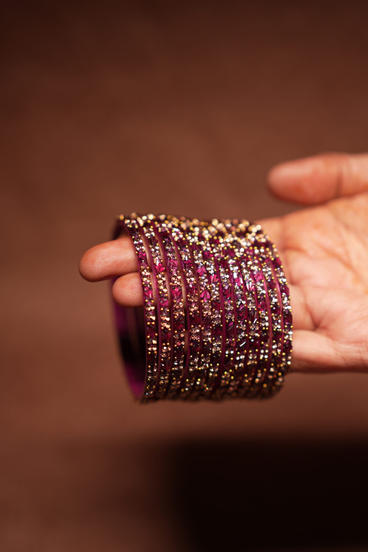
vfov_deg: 46.4
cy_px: 285
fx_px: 644
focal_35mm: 42
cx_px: 194
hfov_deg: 31.9
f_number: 2
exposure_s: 1/125
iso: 125
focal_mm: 35
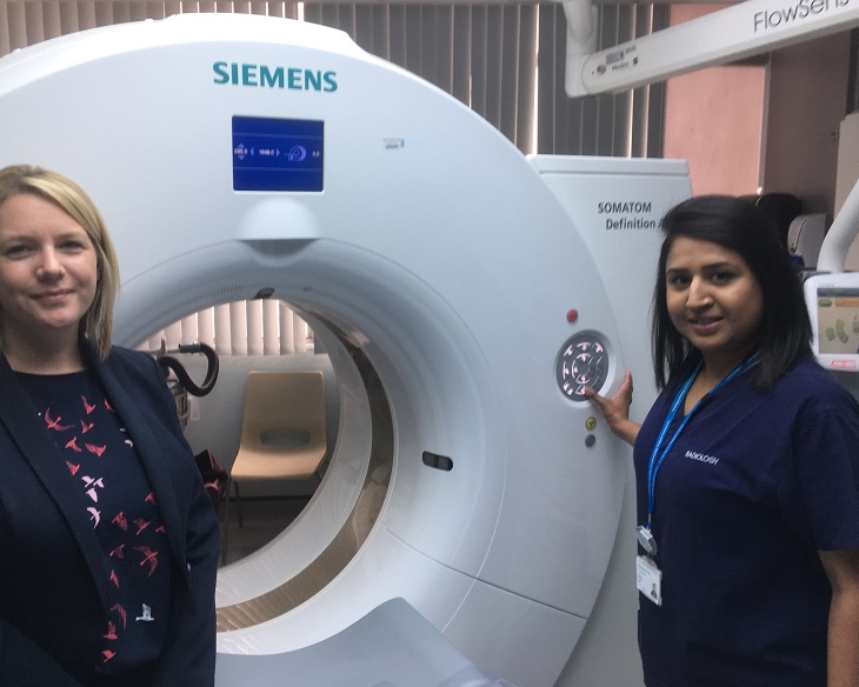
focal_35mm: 31
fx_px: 788
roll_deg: +0.1
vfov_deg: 47.1
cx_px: 414
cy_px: 336
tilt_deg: -9.8
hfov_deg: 57.2
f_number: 2.2
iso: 40
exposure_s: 1/33
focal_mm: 4.15
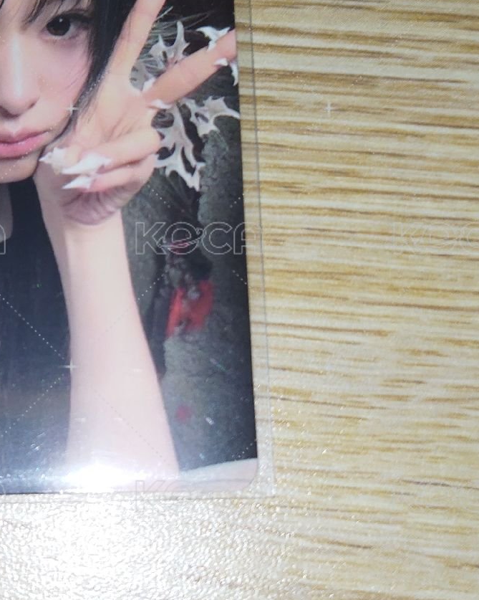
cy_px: 280
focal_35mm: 56
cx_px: 71
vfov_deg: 33.6
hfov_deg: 26.4
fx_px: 993
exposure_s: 1/40
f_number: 1.89
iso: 70
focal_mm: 5.95
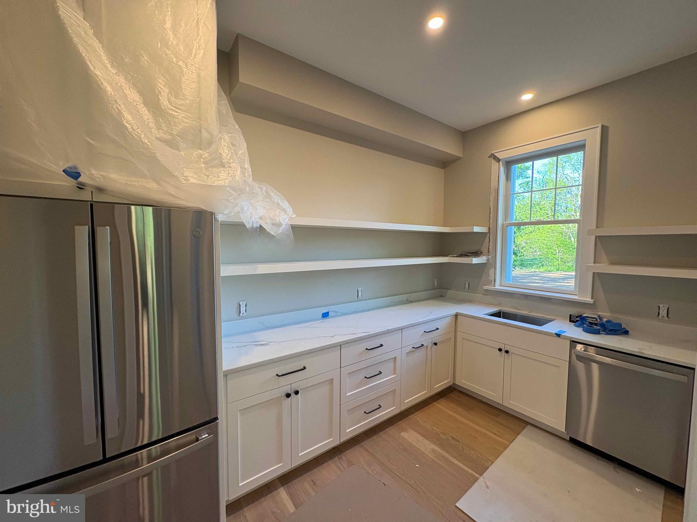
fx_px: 282
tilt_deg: -2.9
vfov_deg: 85.7
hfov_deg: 102.1
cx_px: 348
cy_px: 261
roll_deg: +0.0
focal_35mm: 14
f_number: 2.2
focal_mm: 2.22
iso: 200
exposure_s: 1/120
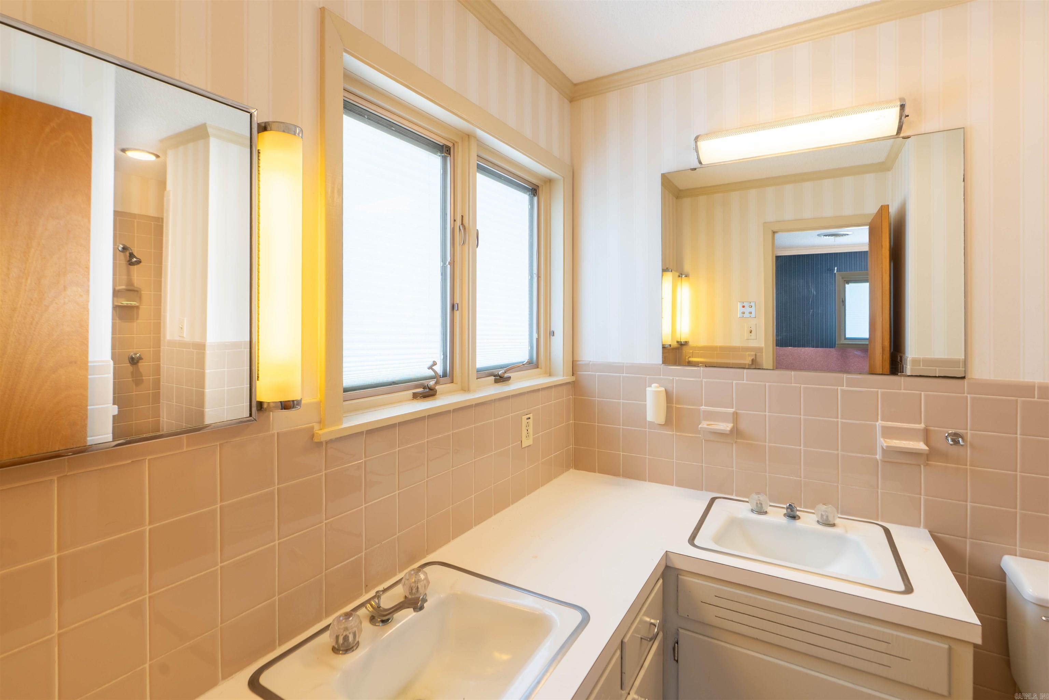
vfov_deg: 73.7
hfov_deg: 96.7
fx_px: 466
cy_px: 350
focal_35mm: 16
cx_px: 524
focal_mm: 16
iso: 100
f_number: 8
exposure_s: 1/20
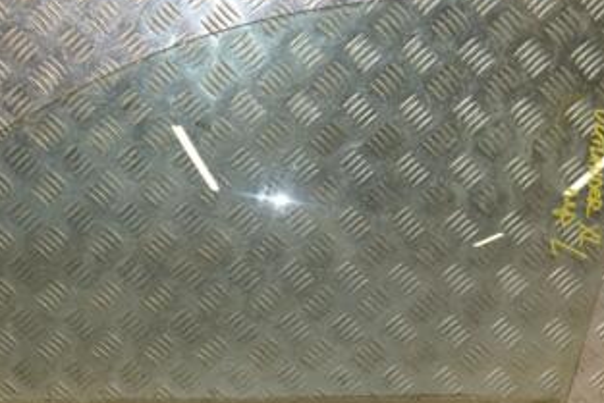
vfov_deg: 19.7
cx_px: 224
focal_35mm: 69
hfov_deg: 29.1
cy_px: 233
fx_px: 1158
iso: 800
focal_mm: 24
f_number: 6.3
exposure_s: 1/200
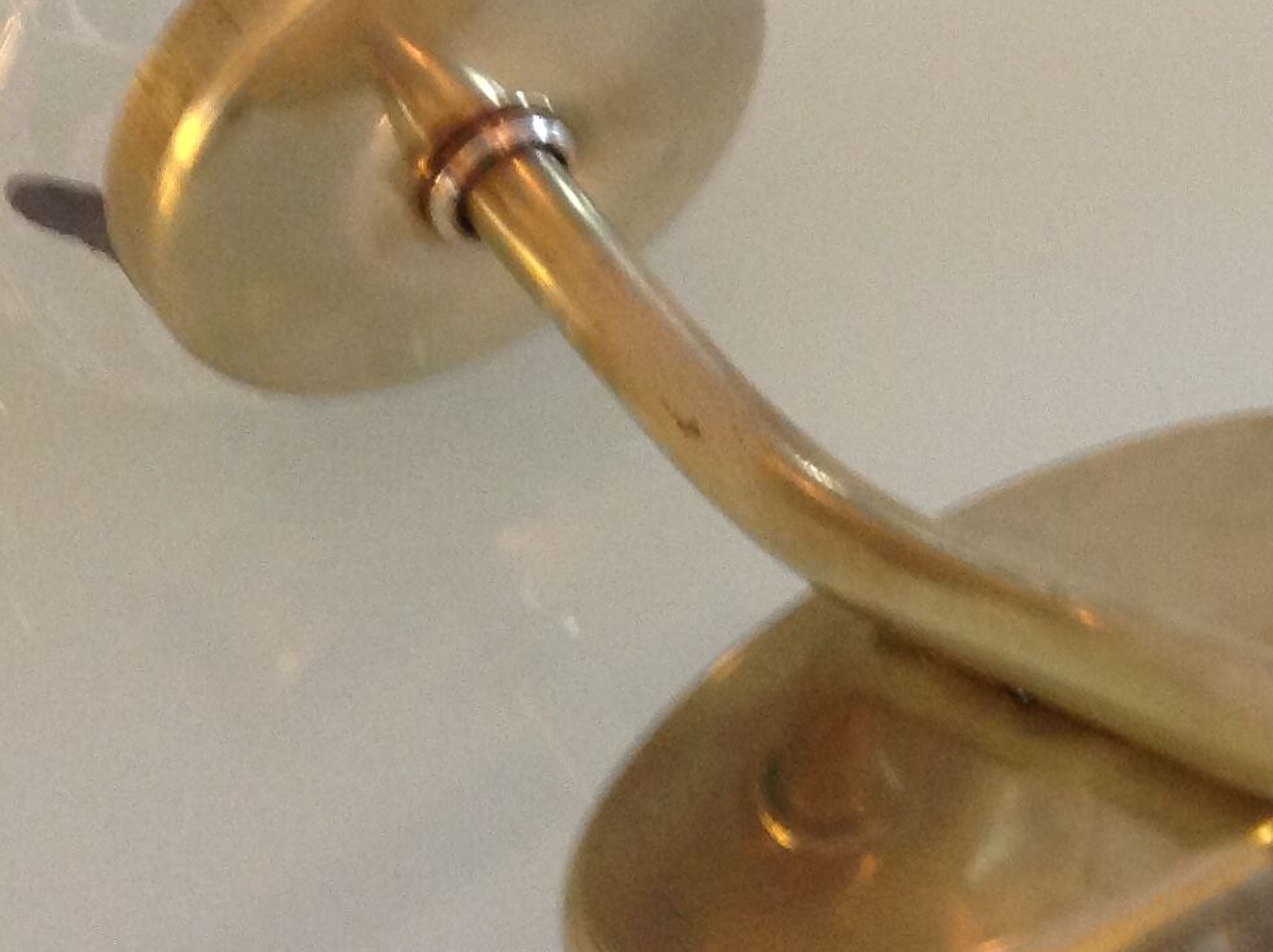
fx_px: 3416
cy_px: 299
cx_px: 1440
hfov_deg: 20.1
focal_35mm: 93
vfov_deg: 15.8
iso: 160
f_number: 2.4
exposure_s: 1/15
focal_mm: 4.28
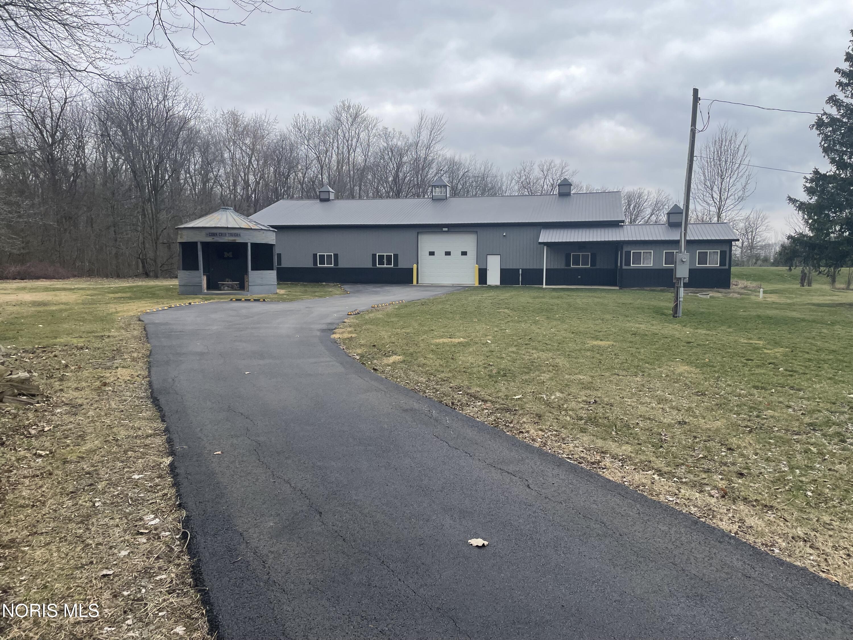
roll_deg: -0.2
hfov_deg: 67.3
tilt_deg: -4.4
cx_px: 426
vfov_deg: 53.1
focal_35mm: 26
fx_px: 641
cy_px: 320
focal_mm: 4.2
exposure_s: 1/1366
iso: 32
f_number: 1.6
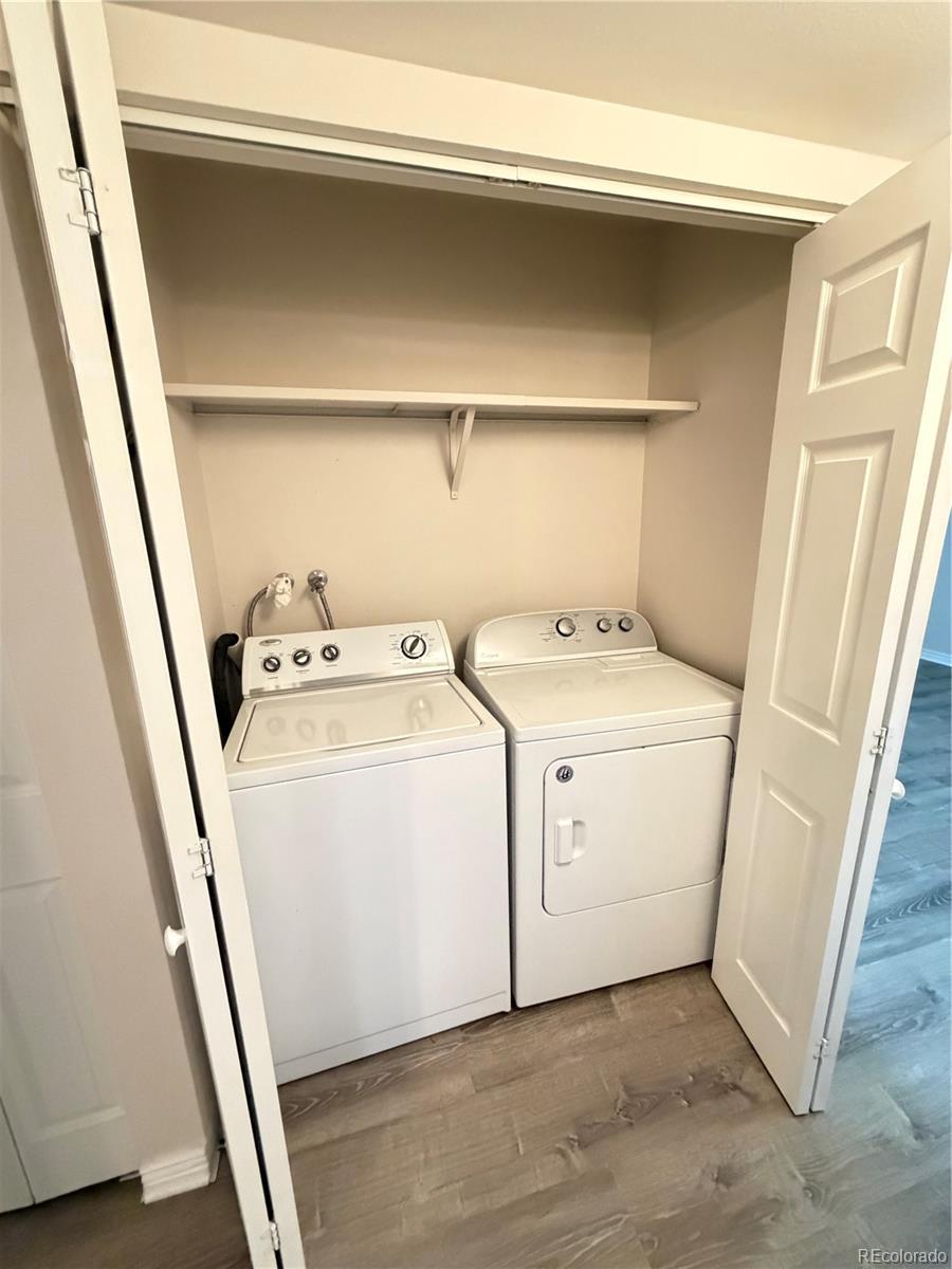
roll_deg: +1.3
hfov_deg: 85.7
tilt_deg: -13.4
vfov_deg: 102.1
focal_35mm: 14
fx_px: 513
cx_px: 476
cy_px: 634
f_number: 2.2
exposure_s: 1/60
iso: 1000
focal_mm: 2.22
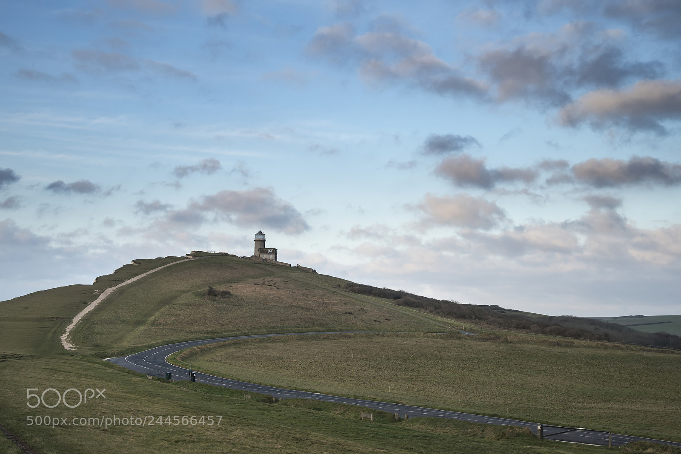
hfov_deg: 39.6
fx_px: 946
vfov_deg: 27.0
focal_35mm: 50
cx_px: 340
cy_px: 227
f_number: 11
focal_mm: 50
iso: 500
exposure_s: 1/125
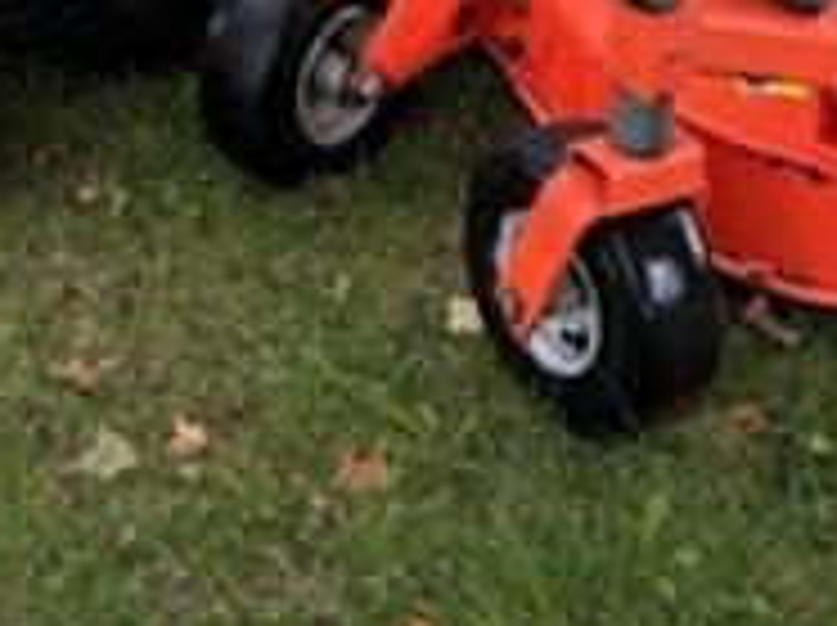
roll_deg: -1.2
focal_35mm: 112
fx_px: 2705
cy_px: -667
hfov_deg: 17.2
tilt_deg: -14.2
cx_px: 27
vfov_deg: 11.7
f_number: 1.5
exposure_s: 1/121
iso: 64
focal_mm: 5.7
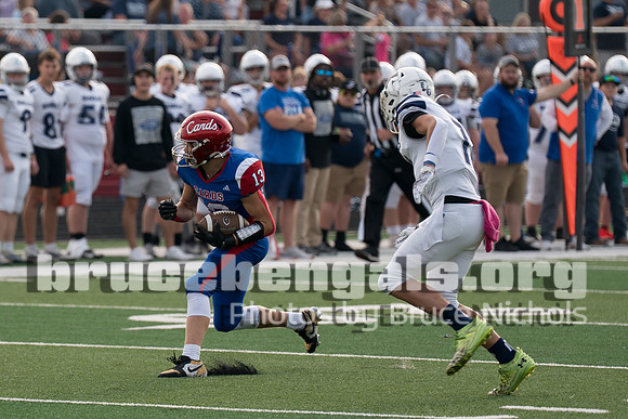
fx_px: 6048
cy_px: 187
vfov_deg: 4.0
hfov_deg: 5.9
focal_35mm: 347
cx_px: 206
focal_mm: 171
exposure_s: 1/1000
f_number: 2.8
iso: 125
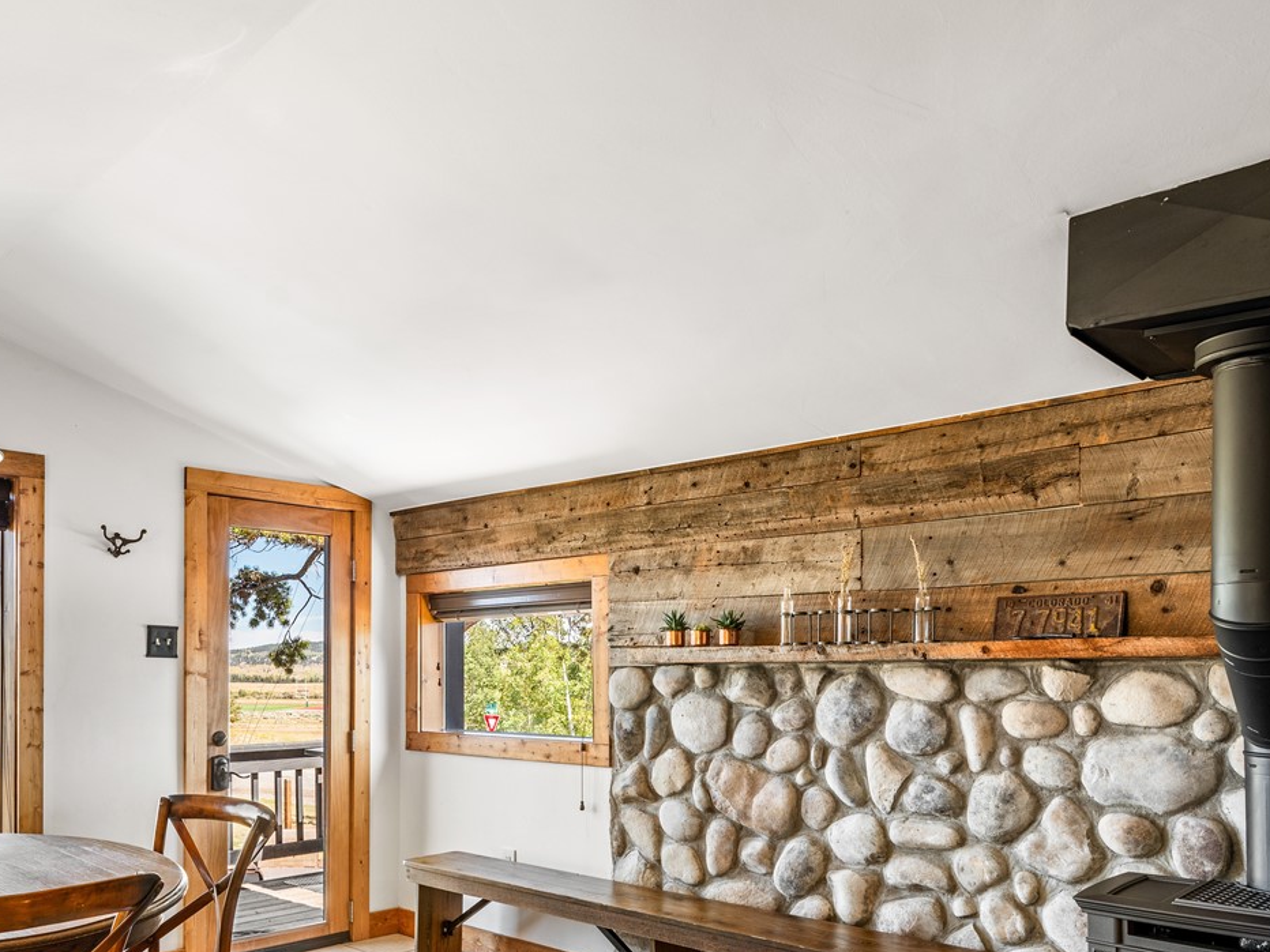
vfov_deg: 48.3
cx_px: 484
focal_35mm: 28
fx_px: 1027
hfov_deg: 62.7
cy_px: 682
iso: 100
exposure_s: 1/5
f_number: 7.1
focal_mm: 16
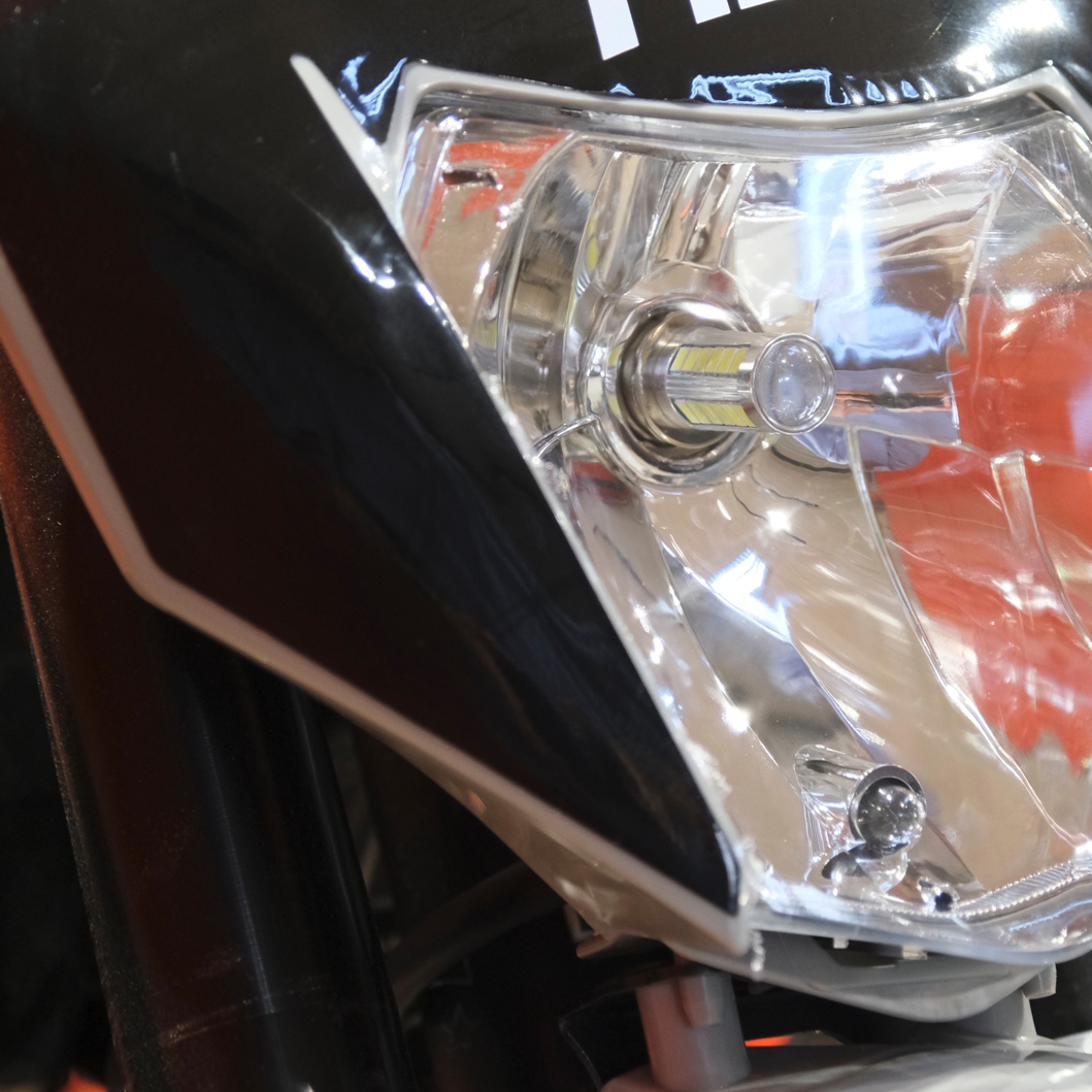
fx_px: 4354
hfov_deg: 14.3
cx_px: 743
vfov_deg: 14.3
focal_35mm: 122
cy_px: 549
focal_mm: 63
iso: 2000
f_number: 4
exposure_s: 1/100
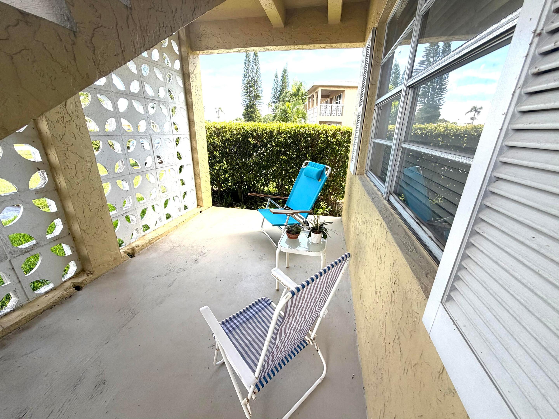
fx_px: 226
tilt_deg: -20.1
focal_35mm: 14
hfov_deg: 102.1
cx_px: 280
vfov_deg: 85.7
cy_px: 210
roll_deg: +0.2
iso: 50
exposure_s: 1/224
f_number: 2.2
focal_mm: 2.22
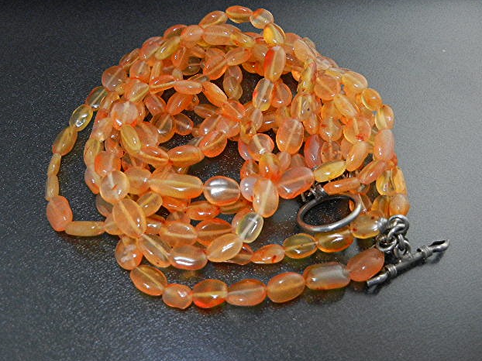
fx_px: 487
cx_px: 236
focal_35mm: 35
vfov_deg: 40.7
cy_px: 184
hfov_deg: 52.6
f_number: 7.2
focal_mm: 6.2
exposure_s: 1/30
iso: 800
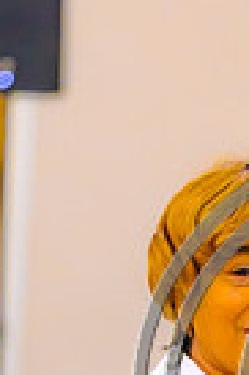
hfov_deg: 3.9
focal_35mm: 345
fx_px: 3588
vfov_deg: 6.0
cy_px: 427
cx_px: 408
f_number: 2.8
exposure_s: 1/200
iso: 4500
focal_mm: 70
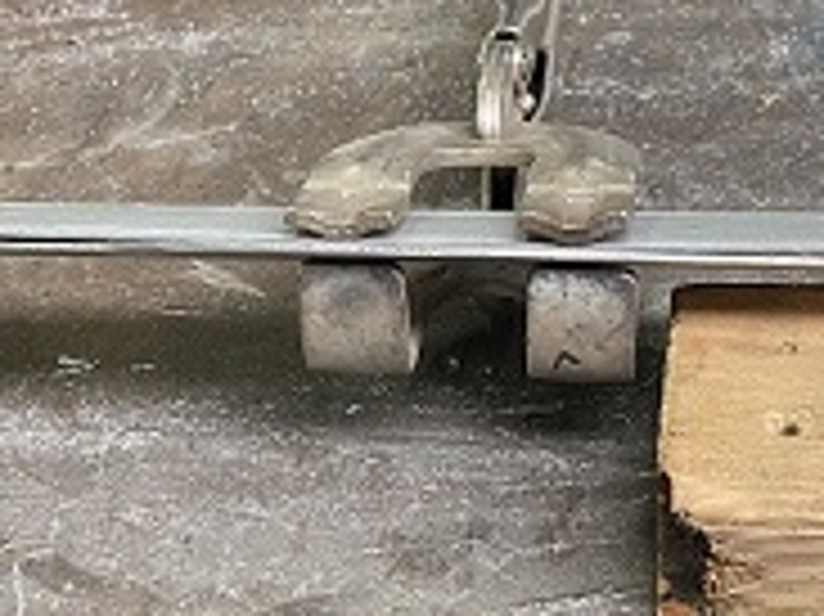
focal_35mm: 69
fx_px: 1641
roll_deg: +7.2
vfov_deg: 21.3
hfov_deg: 28.1
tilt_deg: -39.2
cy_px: 304
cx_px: 520
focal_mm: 4.25
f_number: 1.8
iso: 160
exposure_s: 1/50
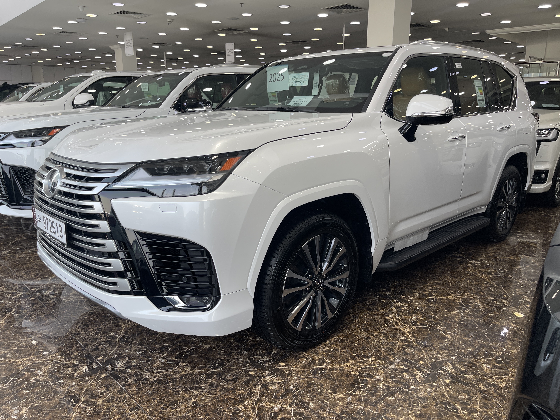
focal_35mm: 25
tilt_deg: -12.8
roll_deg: -1.0
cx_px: 280
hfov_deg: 69.4
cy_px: 210
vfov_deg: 54.9
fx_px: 404
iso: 32
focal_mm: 5.1
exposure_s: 1/323
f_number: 1.6
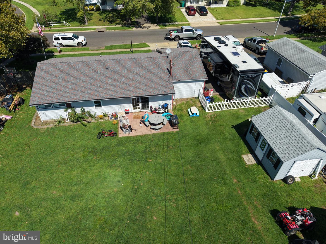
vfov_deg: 56.8
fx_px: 226
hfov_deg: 71.6
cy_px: 122
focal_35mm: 24
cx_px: 163
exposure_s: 1/6000
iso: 200
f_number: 1.8
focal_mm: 8.67
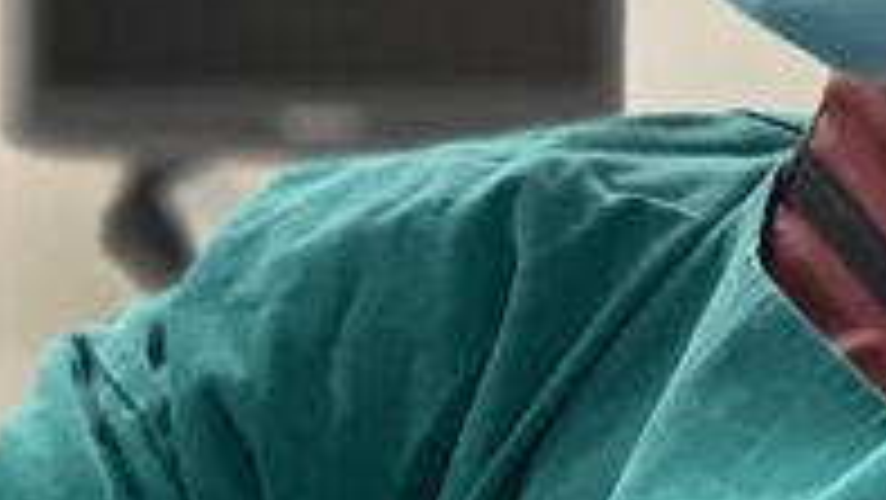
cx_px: -193
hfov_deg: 7.3
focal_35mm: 295
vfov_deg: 4.1
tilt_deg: -6.4
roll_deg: -0.7
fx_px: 6933
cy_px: 694
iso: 160
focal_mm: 6
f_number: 2
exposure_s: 1/41
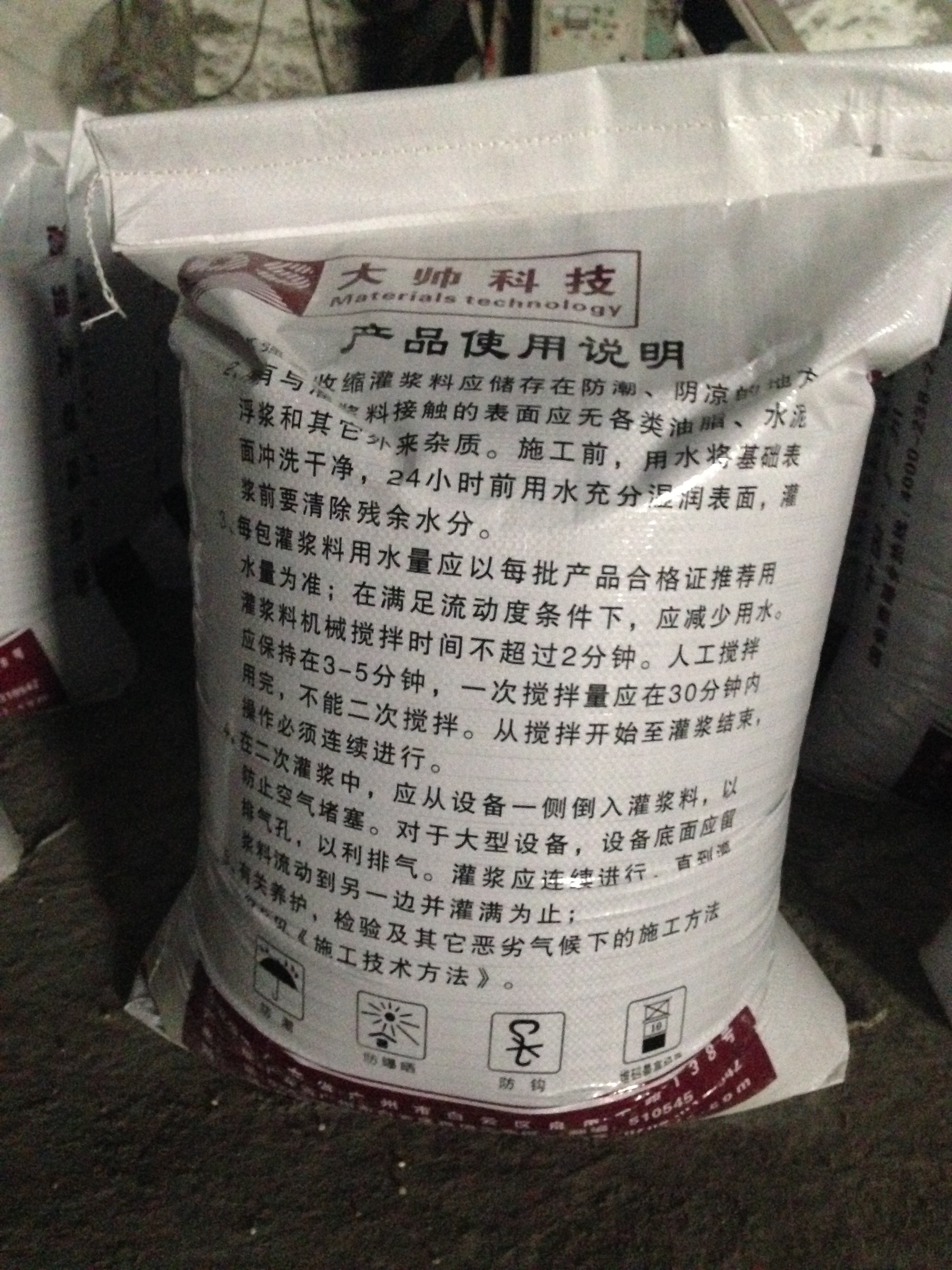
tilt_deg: -17.9
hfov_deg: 42.9
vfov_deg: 55.4
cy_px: 635
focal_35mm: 33
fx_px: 1210
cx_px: 476
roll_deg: -1.8
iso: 800
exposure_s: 1/15
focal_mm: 4.12
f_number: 2.4
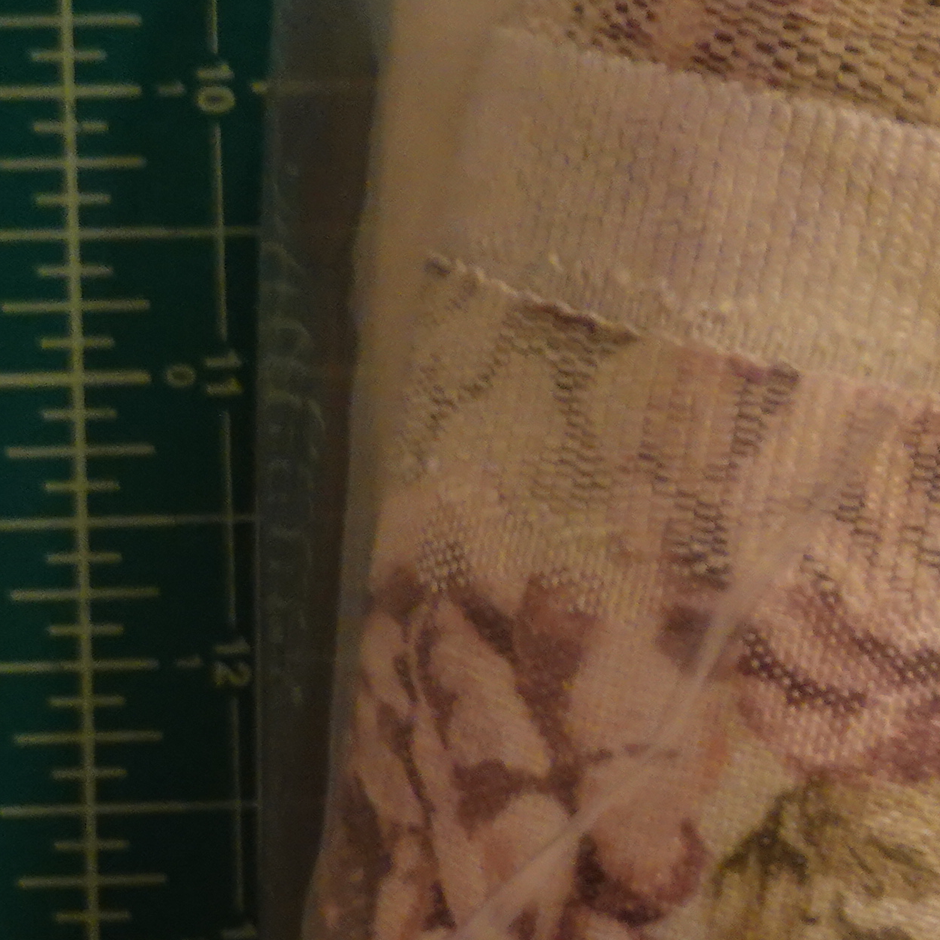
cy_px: 763
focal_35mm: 111
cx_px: 1808
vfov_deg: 15.6
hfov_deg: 13.7
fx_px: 3410
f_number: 3.2
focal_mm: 11.06
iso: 800
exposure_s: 1/25
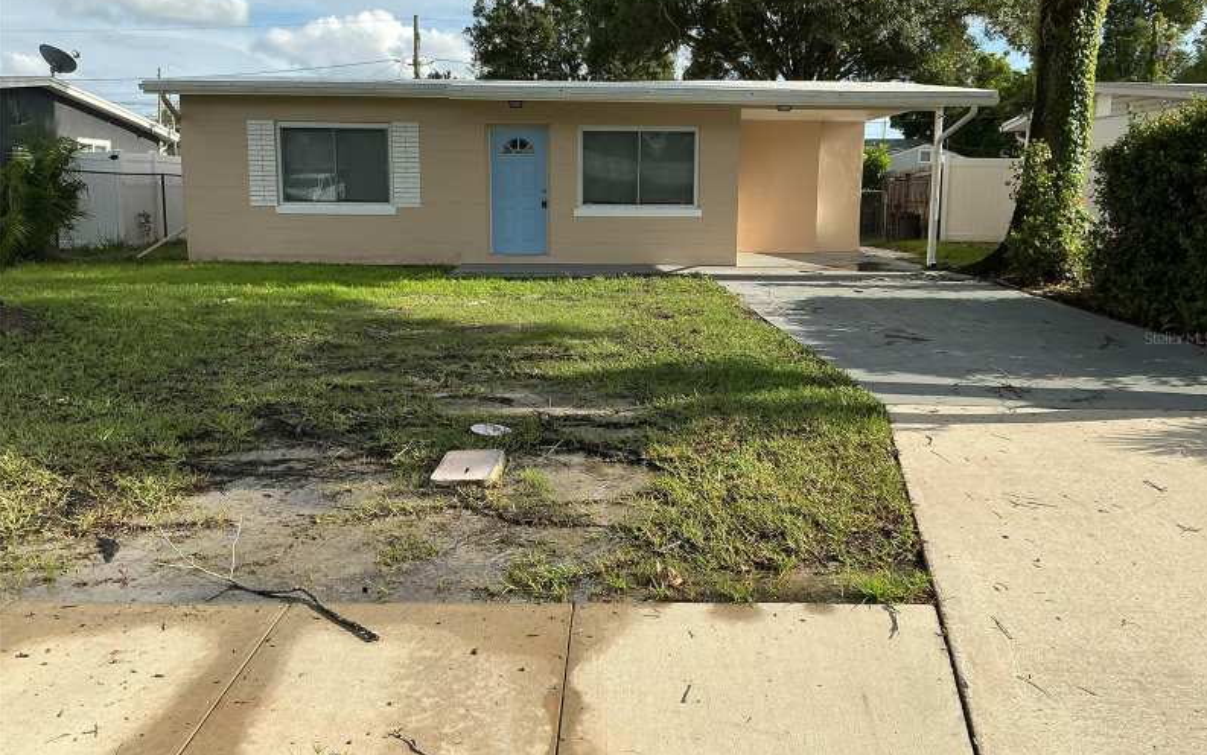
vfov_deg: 40.6
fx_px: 1020
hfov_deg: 61.2
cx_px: 607
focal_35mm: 31
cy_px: 338
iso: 25
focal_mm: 3
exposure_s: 1/1412
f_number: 1.8
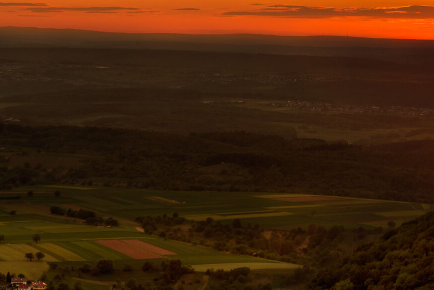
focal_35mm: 193
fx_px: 2328
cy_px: 26
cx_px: 390
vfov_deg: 7.1
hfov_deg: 10.6
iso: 200
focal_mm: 70
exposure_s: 1/3
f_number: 11
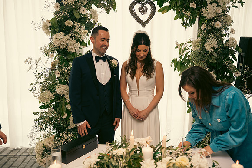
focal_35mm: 38
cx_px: 126
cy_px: 84
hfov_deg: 50.7
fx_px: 266
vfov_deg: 35.1
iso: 640
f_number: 3.5
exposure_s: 1/160
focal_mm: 38
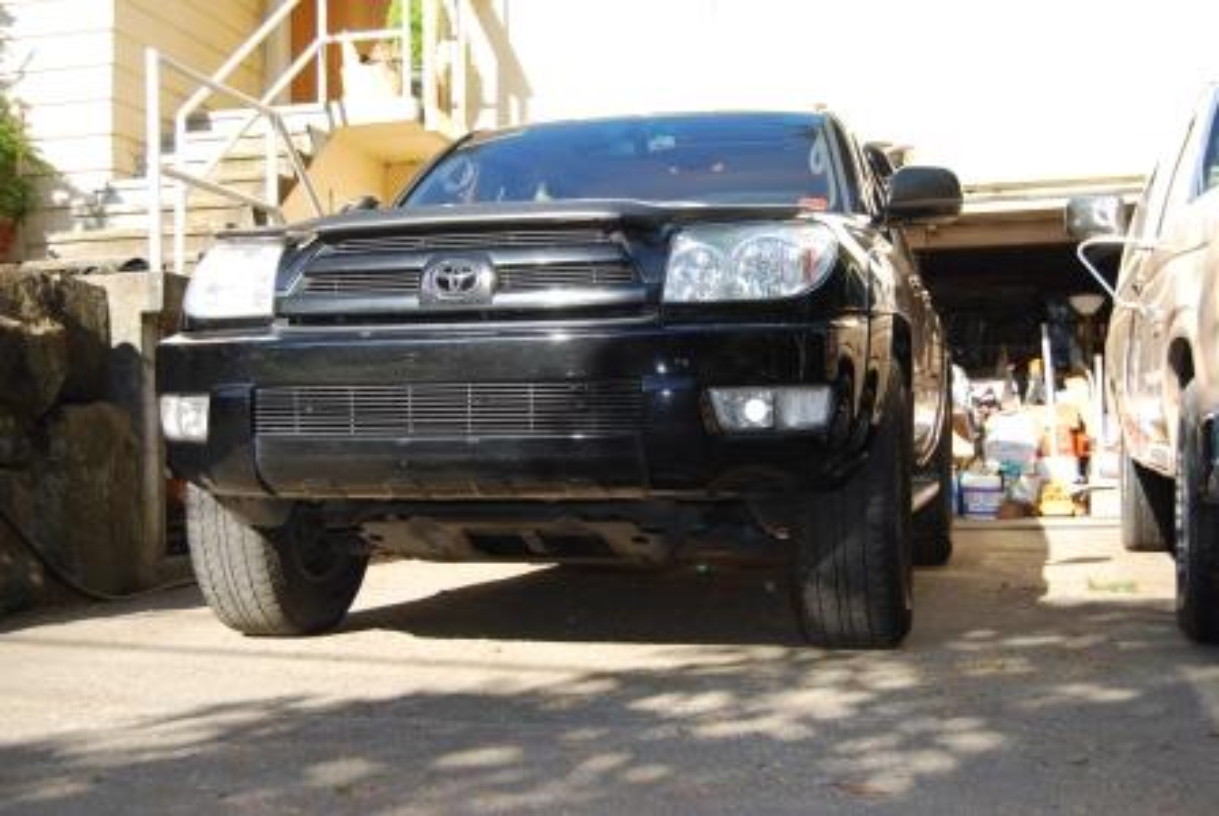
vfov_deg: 29.0
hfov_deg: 42.3
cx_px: 610
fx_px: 1577
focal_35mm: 46
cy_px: 408
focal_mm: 31
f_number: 4.5
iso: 100
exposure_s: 1/160
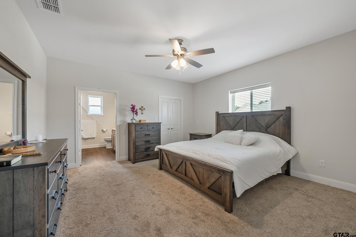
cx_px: 178
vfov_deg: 81.2
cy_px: 118
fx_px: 138
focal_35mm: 14
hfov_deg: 104.3
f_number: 8
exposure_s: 1/15
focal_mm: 14
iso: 800
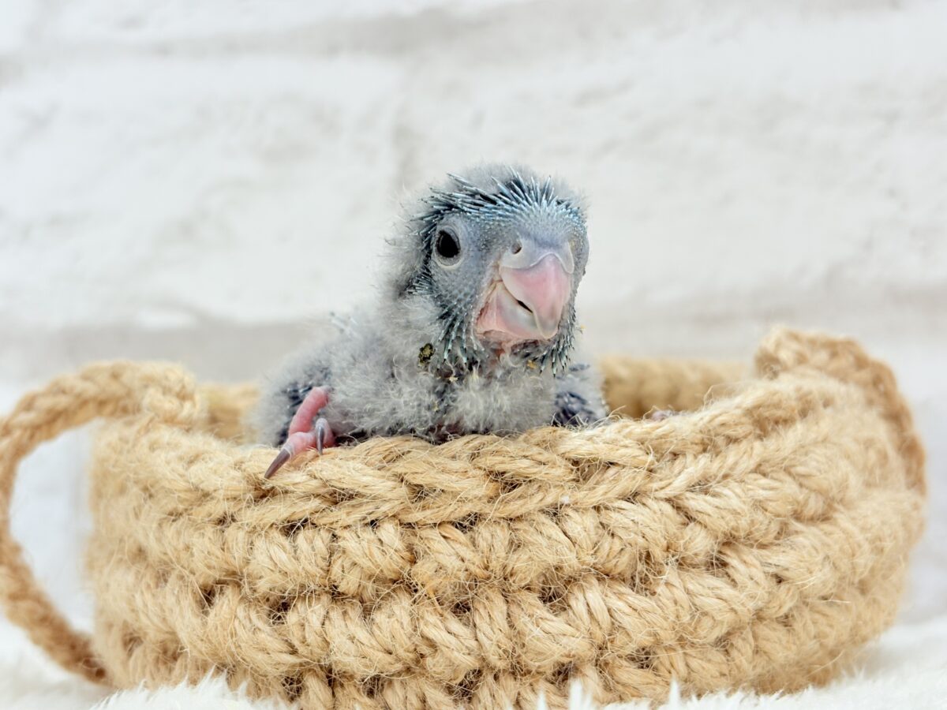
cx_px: 474
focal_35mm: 52
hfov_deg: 36.8
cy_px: 355
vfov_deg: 28.0
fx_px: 1423
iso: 50
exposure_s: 1/50
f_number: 1.6
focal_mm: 5.96
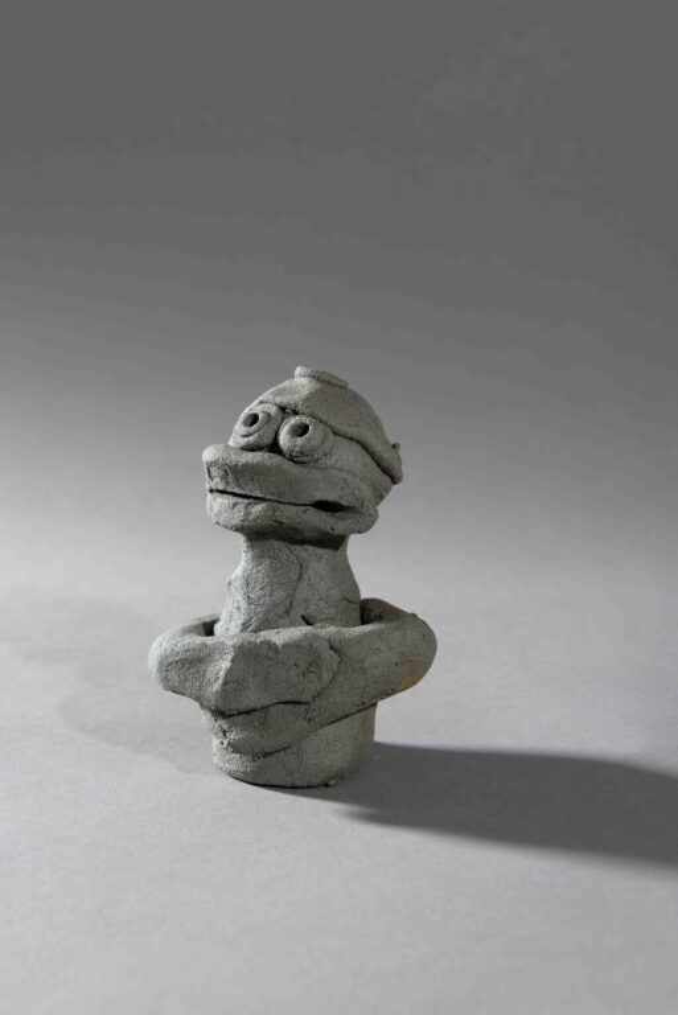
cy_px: 508
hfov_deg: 19.5
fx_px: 1975
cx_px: 339
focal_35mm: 70
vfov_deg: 28.8
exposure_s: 1/125
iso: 50
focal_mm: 70
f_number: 11
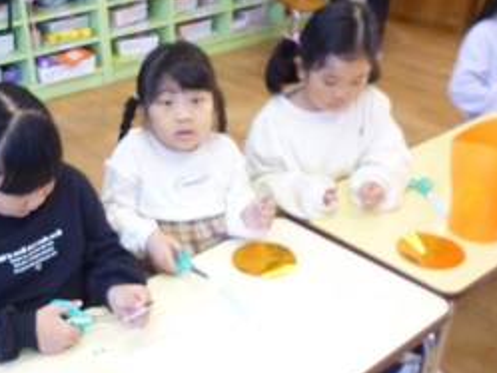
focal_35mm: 45
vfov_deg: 31.8
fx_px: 646
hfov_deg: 41.3
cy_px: 263
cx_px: 150
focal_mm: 5
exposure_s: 1/50
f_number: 3.1
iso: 400
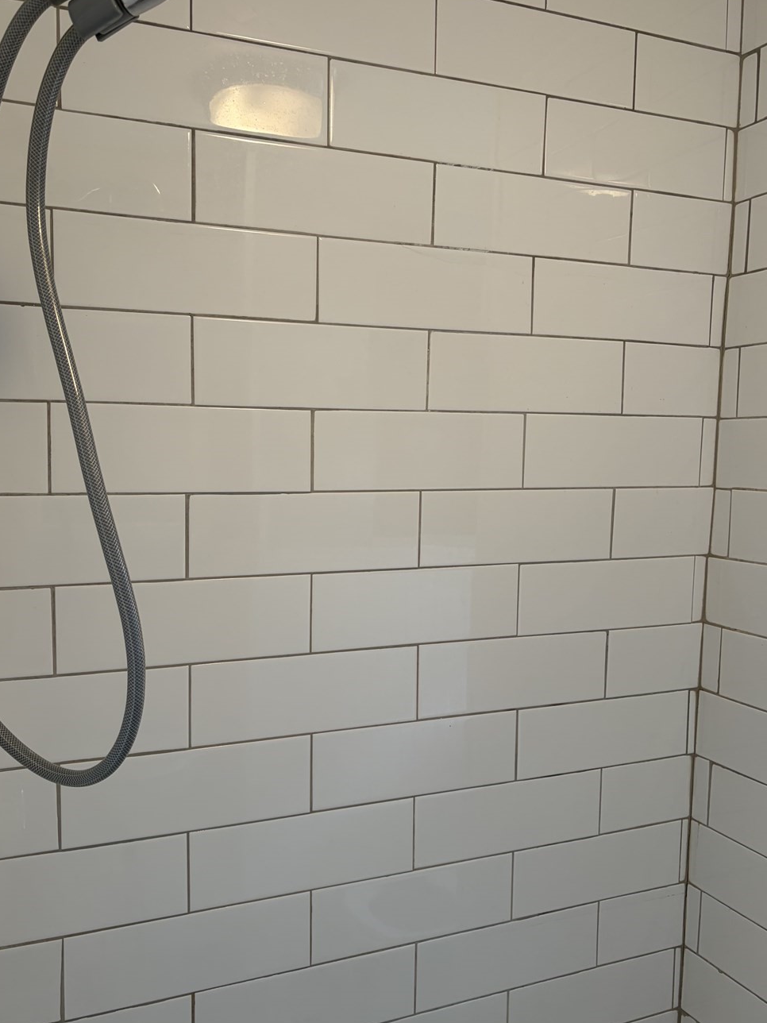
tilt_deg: -5.4
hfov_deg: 45.4
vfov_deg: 58.3
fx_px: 916
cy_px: 525
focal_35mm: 31
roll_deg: -1.8
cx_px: 360
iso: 64
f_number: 1.6
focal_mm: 5.96
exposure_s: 1/60
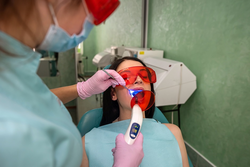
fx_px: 208
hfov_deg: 61.9
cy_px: 84
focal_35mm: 30
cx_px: 125
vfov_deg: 43.6
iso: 500
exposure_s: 1/200
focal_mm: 30
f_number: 4
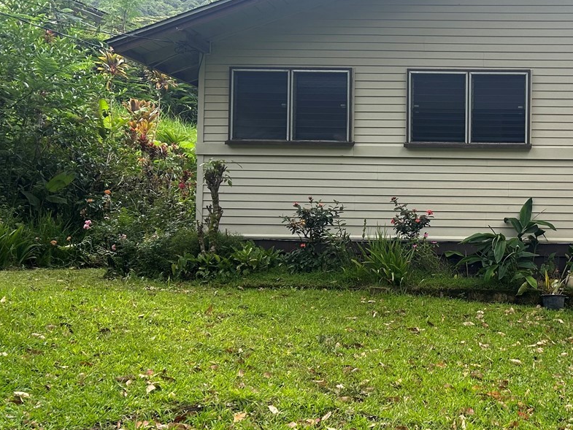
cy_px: 235
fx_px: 877
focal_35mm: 53
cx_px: 536
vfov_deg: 27.5
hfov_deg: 33.8
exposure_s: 1/216
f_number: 1.5
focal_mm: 5.7
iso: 40
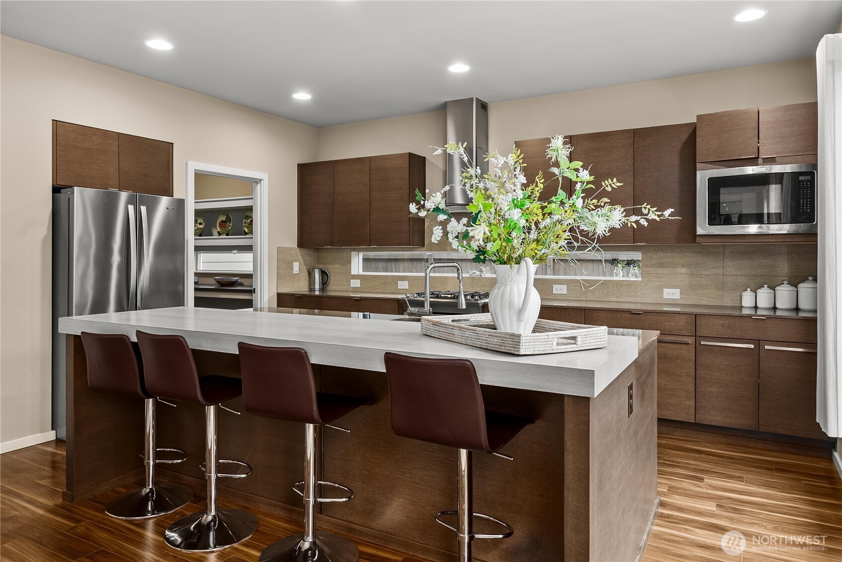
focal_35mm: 23
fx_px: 538
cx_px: 421
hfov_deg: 76.1
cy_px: 281
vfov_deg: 55.2
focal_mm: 23
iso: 1000
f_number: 7.1
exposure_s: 1/3
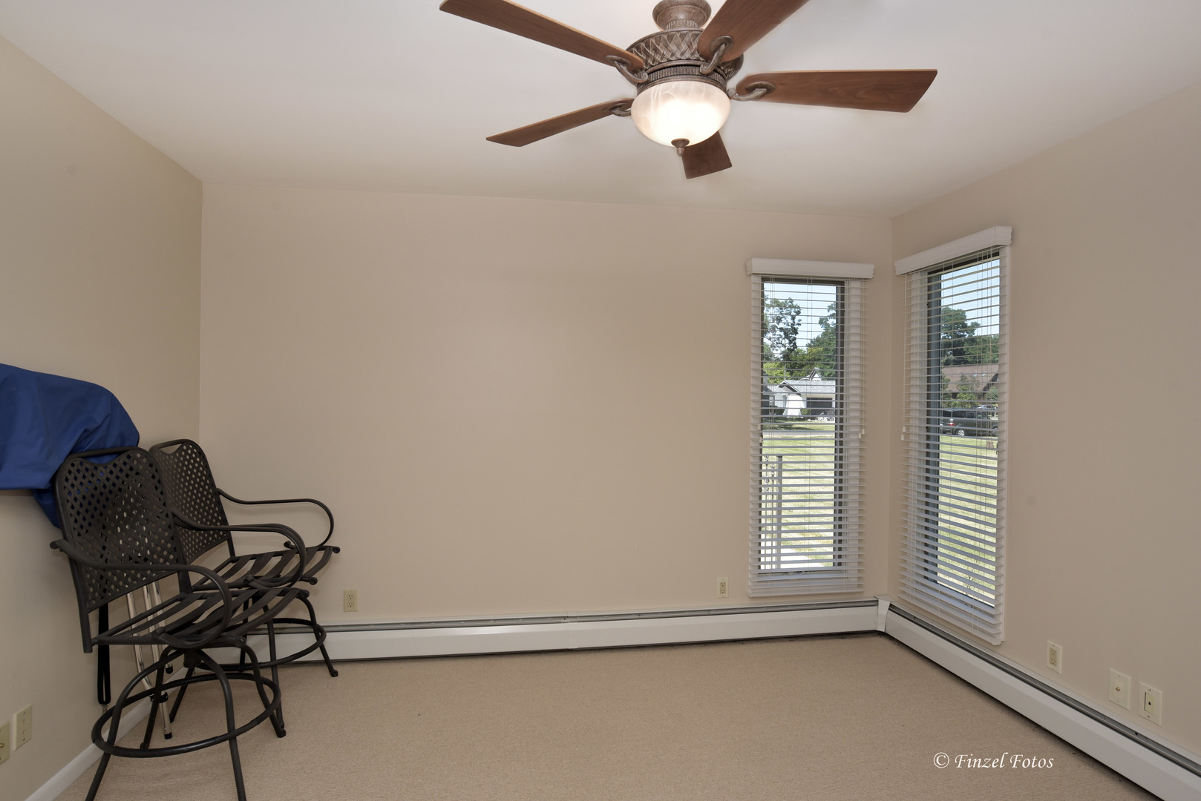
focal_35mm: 18
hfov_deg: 90.0
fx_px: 601
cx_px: 600
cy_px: 400
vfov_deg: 67.4
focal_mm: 18
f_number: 8
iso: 400
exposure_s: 1/100
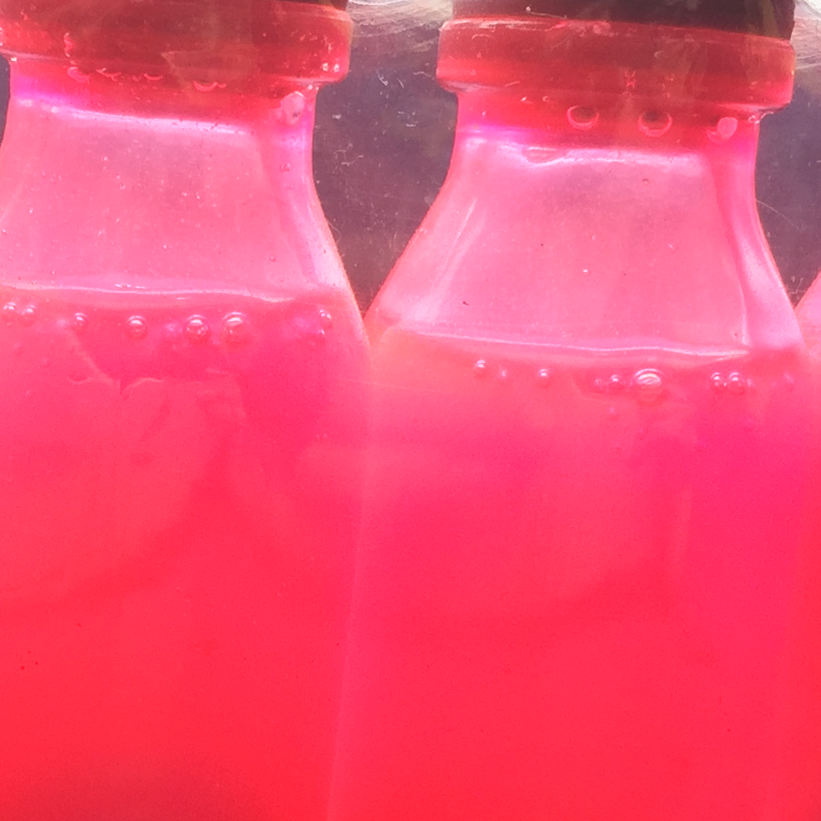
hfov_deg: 19.9
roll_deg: -4.3
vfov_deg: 20.4
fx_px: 2281
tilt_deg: -10.6
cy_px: 504
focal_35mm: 85
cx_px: 53
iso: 32
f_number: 2.2
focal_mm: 4.15
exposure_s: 1/50
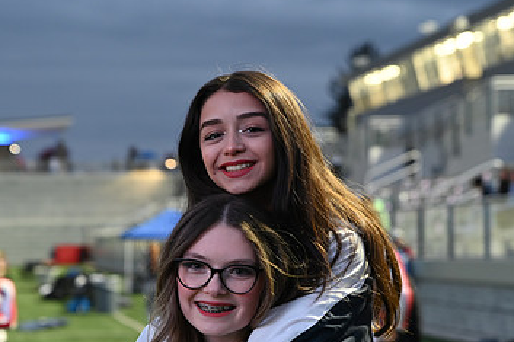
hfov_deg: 17.8
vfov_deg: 11.9
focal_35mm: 115
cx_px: 256
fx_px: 1641
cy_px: 271
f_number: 3.5
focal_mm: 70
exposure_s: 1/50
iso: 800
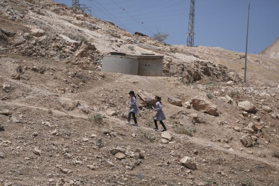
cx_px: 140
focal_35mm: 200
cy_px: 93
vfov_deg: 6.9
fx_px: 1550
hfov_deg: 10.3
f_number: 4.5
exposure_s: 1/4000
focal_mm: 200
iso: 160
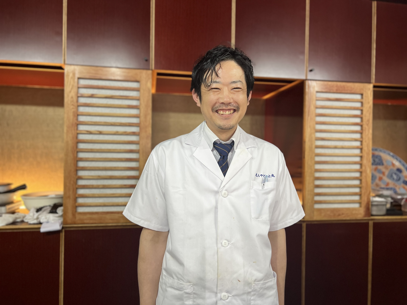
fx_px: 306
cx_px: 204
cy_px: 152
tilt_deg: -0.3
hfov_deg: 67.3
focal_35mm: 26
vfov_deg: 53.1
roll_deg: -0.1
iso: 125
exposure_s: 1/100
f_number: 1.5
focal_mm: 5.7
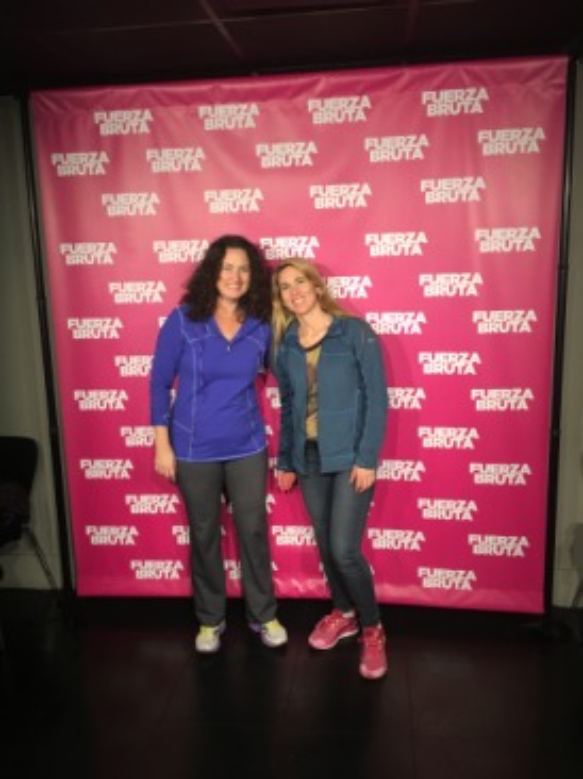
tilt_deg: -10.4
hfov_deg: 48.2
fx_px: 652
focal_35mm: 29
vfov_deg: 61.7
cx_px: 292
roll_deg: +2.9
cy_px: 390
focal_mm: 4.15
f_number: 2.2
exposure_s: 1/30
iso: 40
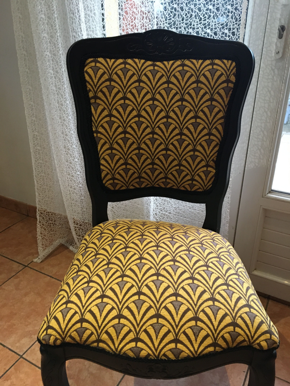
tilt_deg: -28.4
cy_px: 193
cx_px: 145
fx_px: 324
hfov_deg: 48.2
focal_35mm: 29
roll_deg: +0.7
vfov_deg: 61.7
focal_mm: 4.15
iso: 200
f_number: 2.2
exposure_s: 1/25
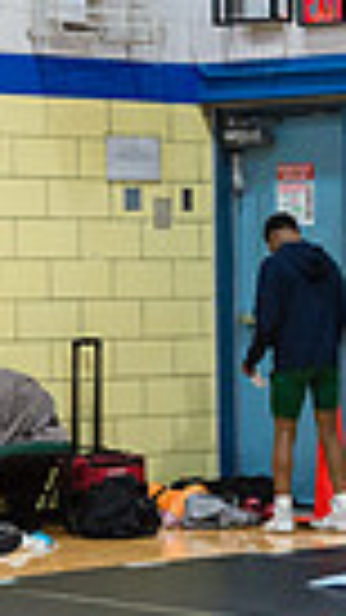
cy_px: 582
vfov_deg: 12.5
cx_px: 400
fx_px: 2774
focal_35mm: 170
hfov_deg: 7.1
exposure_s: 1/400
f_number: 3.5
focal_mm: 35
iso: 4000
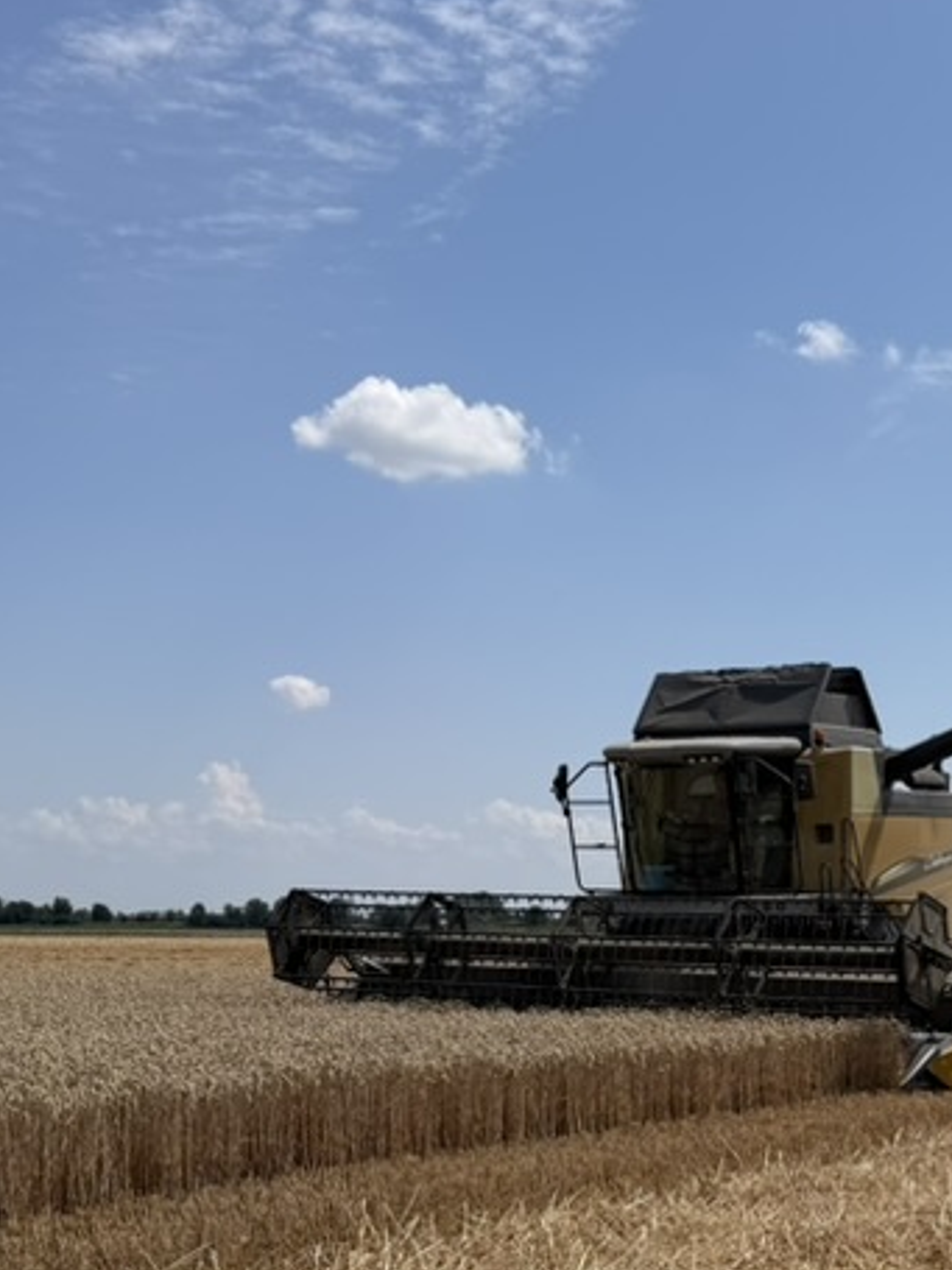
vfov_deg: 34.6
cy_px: 996
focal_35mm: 54
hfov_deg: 26.4
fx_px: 1981
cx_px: 798
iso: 80
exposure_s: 1/8130
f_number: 1.78
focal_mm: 6.76
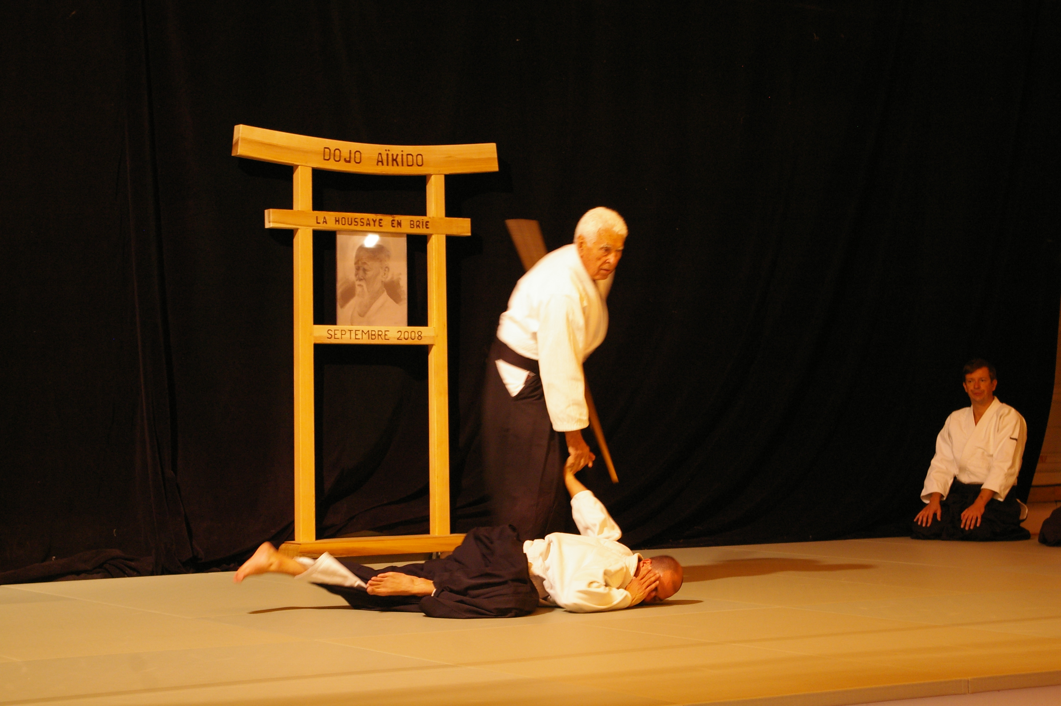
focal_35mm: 68
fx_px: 1988
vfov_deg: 20.1
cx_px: 530
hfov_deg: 29.9
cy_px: 353
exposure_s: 1/15
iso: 800
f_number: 4.5
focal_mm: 45
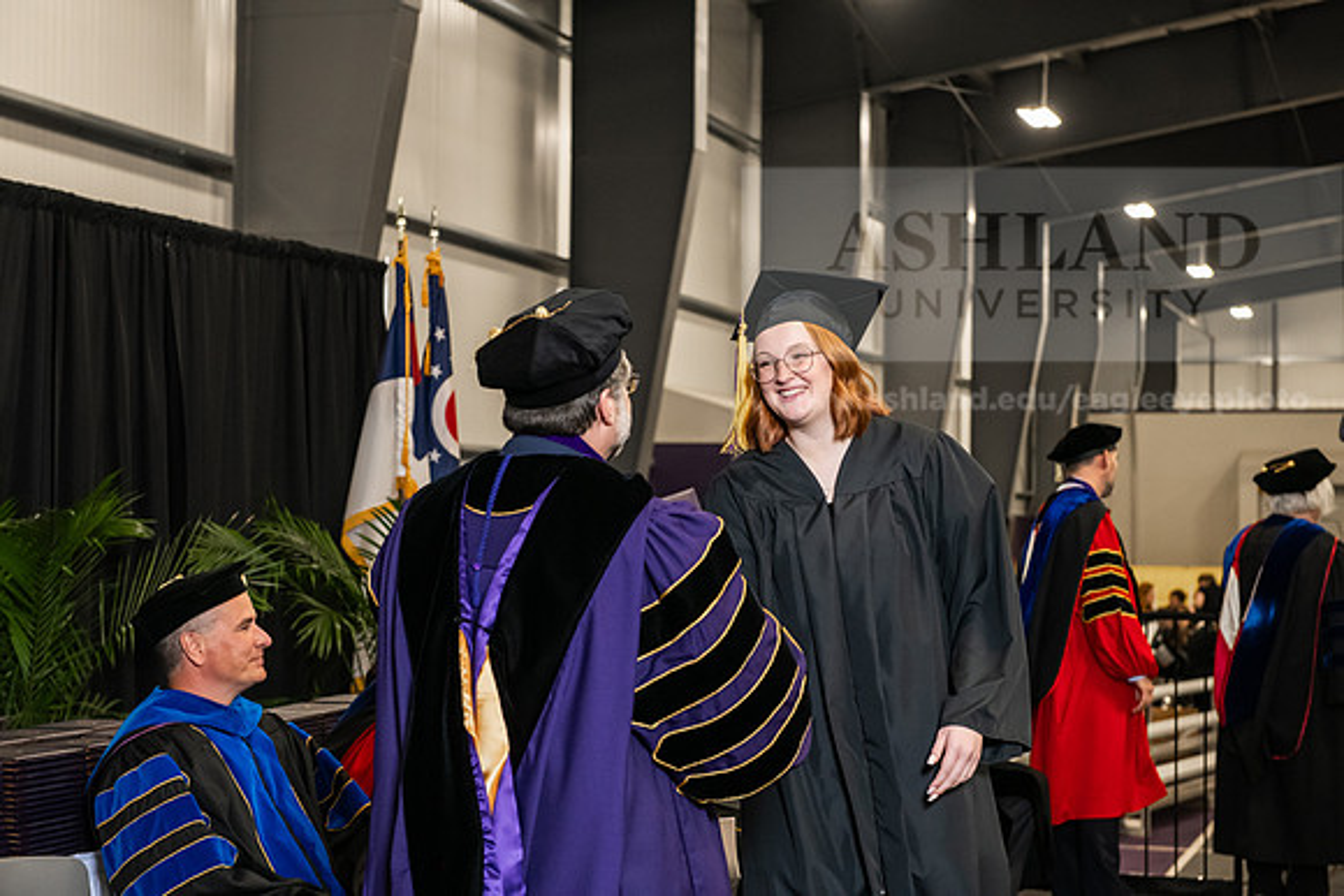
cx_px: 672
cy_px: 448
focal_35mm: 66
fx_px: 2464
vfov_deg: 20.6
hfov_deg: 30.5
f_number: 5
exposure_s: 1/200
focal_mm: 66
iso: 2500
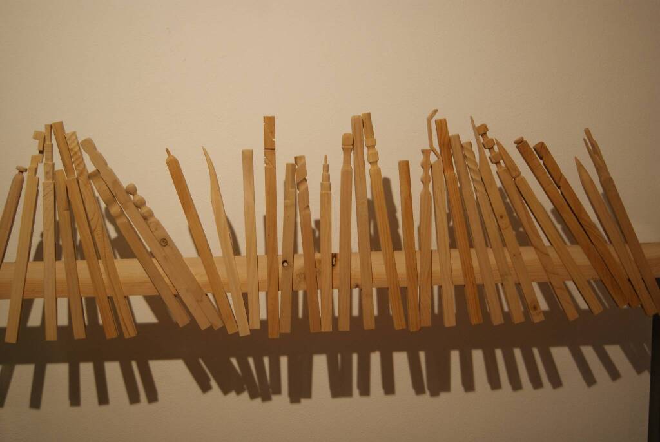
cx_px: 330
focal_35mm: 52
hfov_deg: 37.8
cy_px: 221
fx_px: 964
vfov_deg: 25.8
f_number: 5
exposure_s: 1/60
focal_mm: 35
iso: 400
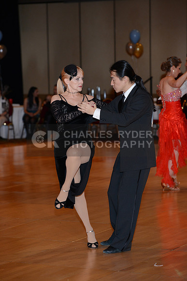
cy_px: 140
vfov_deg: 15.8
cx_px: 94
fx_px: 1012
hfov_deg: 10.6
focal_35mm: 130
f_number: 4.5
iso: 1250
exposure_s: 1/200
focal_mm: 130
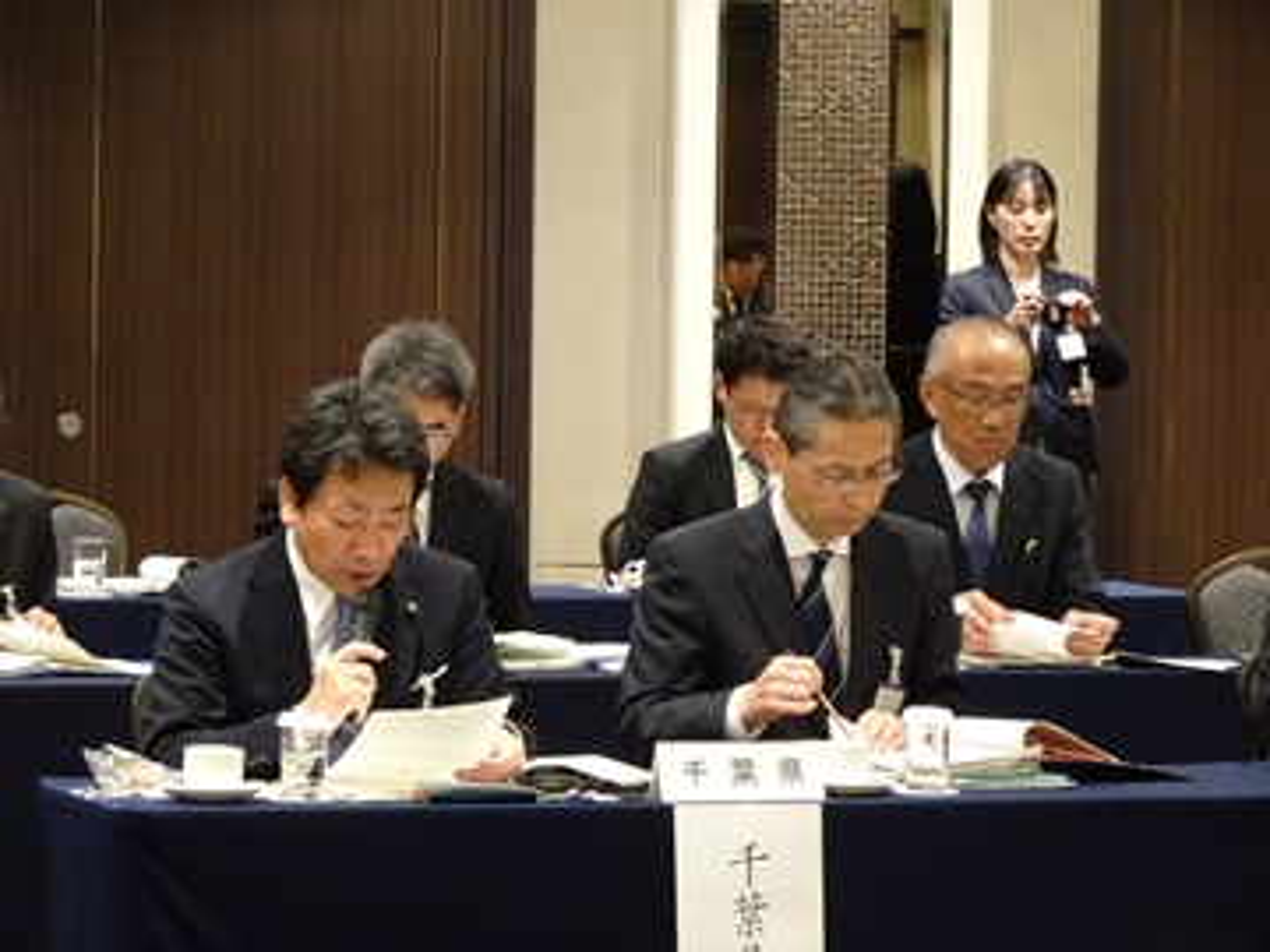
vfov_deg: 7.9
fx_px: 6934
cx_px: 635
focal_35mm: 189
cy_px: 476
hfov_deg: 10.5
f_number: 5.6
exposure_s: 1/15
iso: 800
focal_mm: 32.24
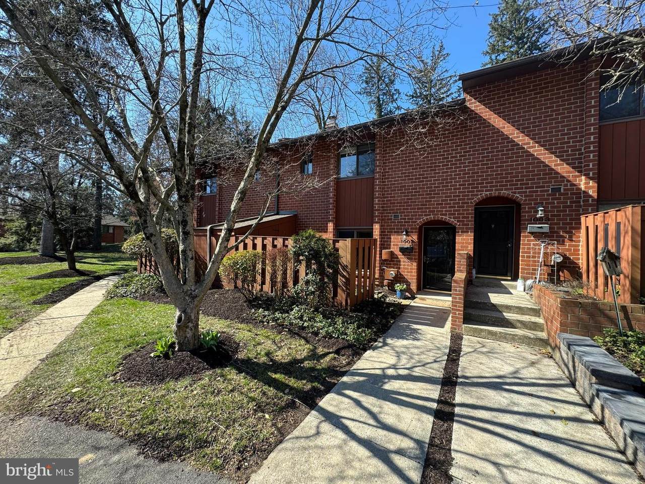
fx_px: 261
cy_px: 242
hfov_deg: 102.1
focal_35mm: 14
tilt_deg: -0.7
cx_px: 322
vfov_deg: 85.7
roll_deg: -1.2
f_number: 2.2
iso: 40
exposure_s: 1/307
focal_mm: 2.22
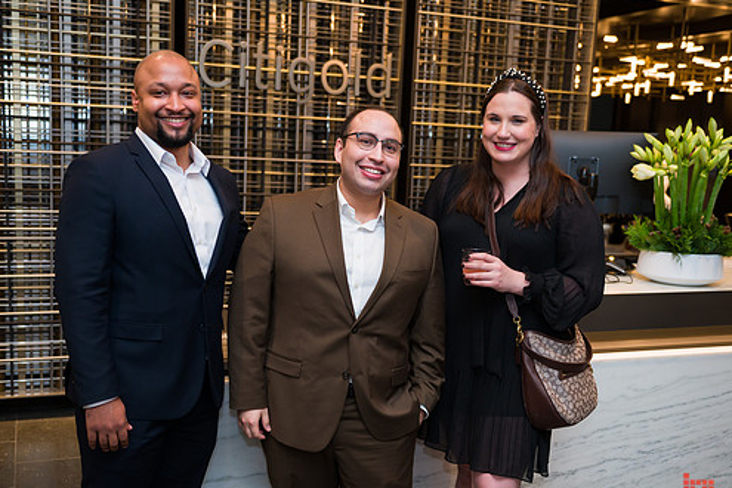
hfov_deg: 47.4
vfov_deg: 32.6
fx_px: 834
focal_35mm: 41
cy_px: 265
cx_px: 359
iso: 400
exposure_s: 1/200
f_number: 3.2
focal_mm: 35
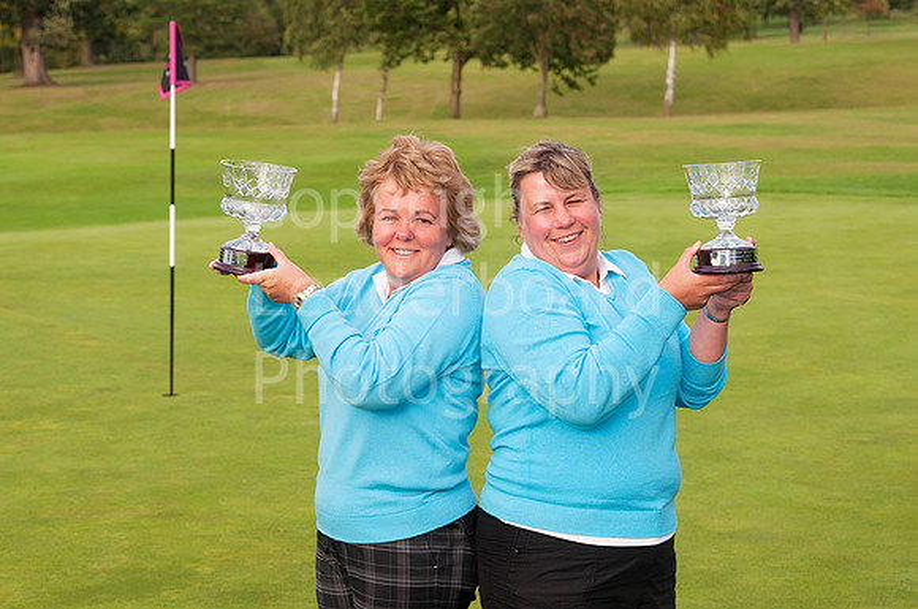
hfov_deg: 23.9
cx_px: 459
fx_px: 2164
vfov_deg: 16.0
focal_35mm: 85
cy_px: 304
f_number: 8
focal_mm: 85
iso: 400
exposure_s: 1/250
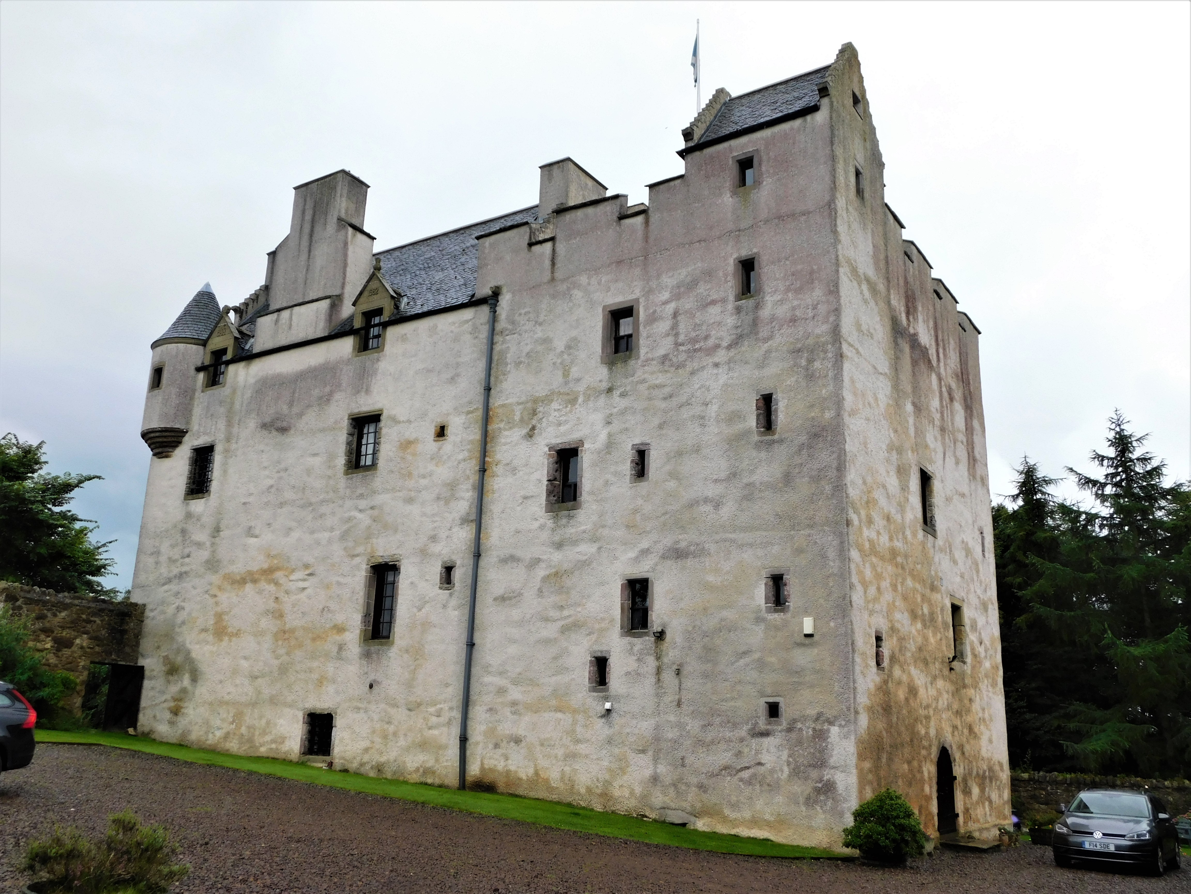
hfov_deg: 60.0
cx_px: 596
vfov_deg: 46.8
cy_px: 447
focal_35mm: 30
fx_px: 1032
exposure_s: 1/500
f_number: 3.2
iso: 125
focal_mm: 5.3
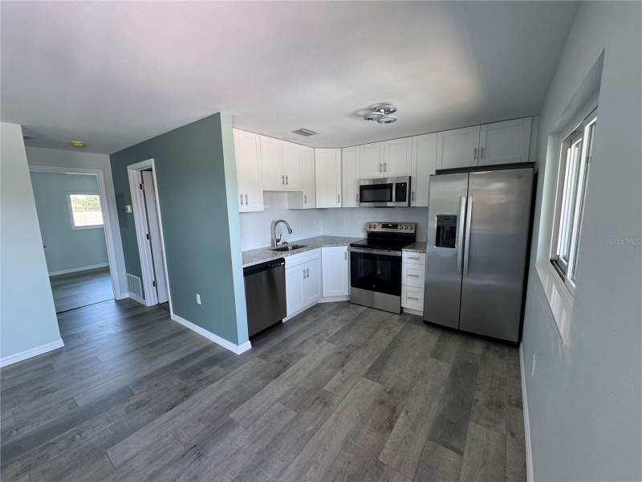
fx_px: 260
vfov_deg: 85.7
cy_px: 241
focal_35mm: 14
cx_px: 321
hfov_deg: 102.1
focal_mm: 2.22
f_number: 2.2
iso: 160
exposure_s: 1/99
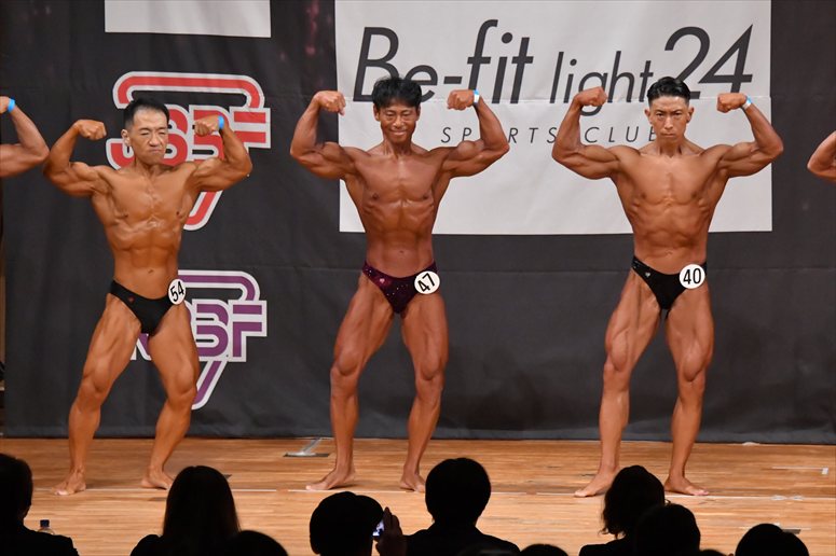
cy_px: 278
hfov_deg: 8.1
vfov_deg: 5.4
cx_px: 418
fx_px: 5919
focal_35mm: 255
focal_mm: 170
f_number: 5.6
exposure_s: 1/400
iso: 8000
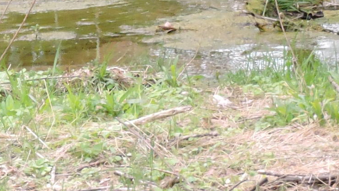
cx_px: -22
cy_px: -80
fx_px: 4541
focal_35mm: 505
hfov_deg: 4.3
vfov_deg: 2.4
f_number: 5
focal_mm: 20.6
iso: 800
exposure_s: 1/800
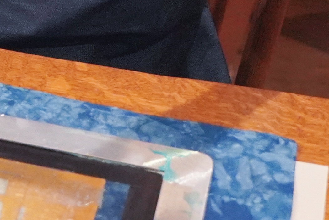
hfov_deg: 11.0
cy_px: -170
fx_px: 1517
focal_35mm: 166
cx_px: -375
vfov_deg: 8.0
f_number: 4
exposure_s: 1/160
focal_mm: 29
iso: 6400
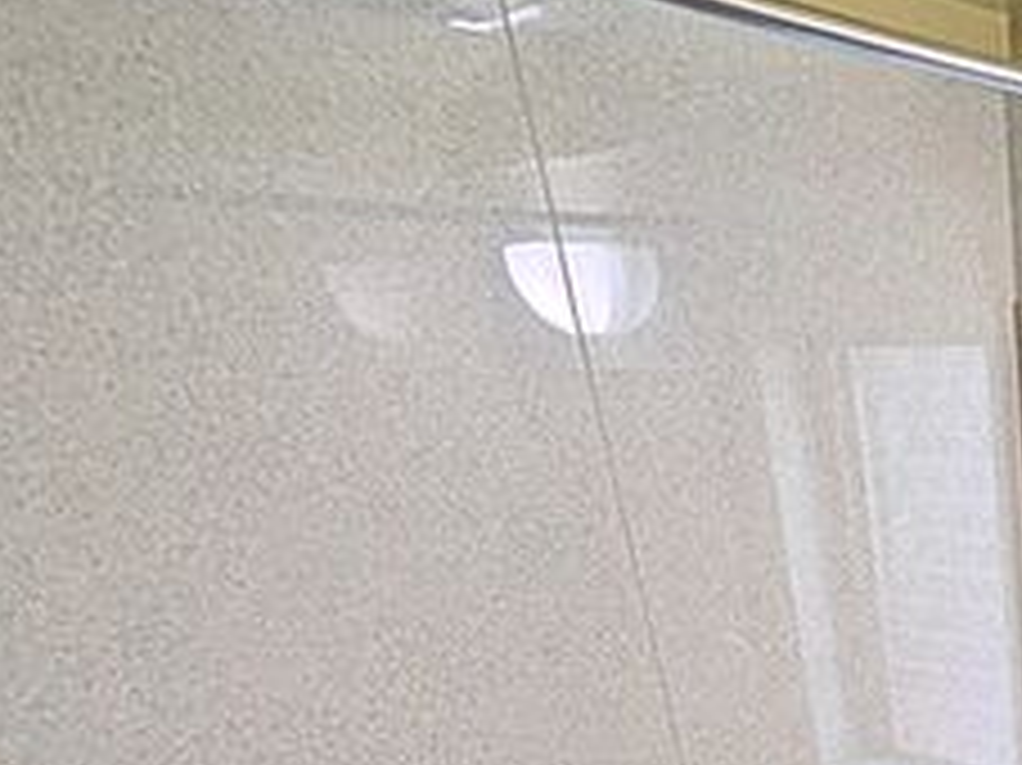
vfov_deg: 31.4
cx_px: 1108
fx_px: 1092
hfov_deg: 40.9
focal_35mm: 37
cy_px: 950
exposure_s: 1/40
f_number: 2.2
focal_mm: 1.83
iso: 68
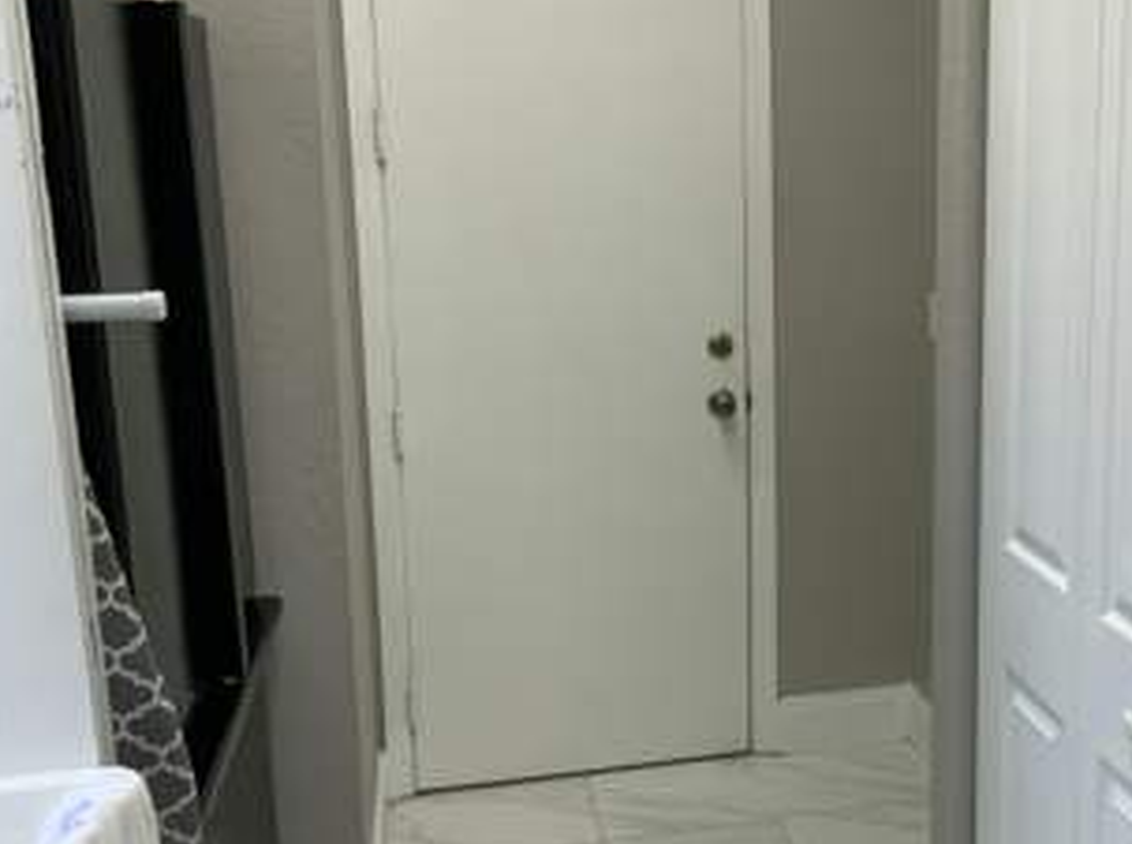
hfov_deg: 40.1
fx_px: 1501
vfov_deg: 31.4
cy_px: 390
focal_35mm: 46
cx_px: 852
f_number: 1.8
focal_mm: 3
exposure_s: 1/120
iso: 40
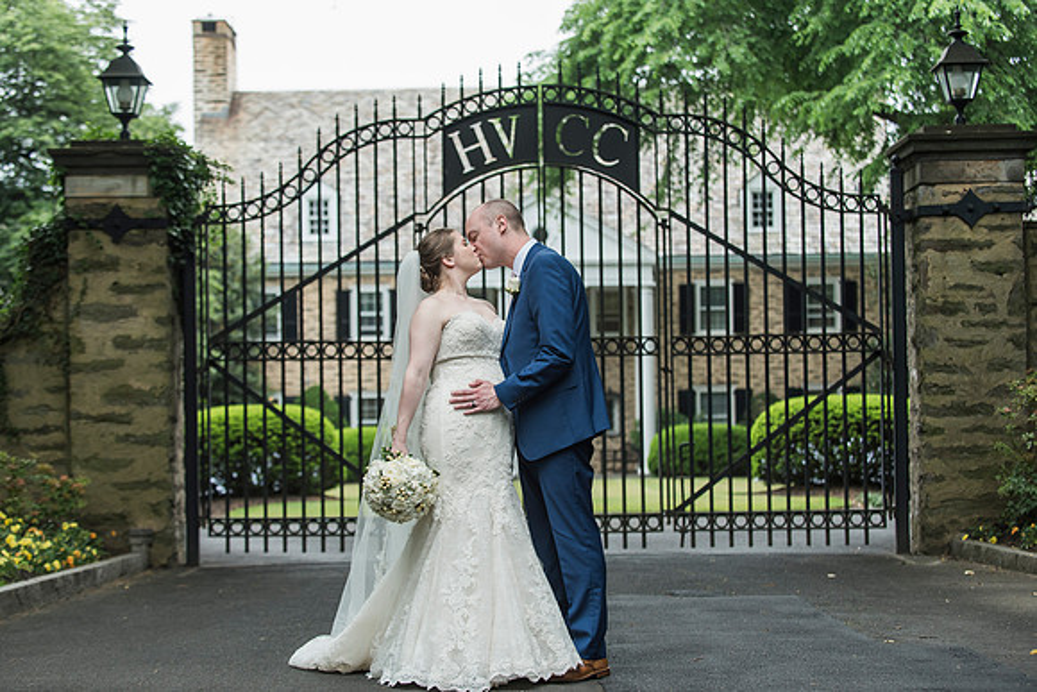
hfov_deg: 28.1
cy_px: 342
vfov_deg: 19.0
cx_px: 509
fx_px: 2069
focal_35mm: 72
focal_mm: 70
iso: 500
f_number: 3.5
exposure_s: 1/400
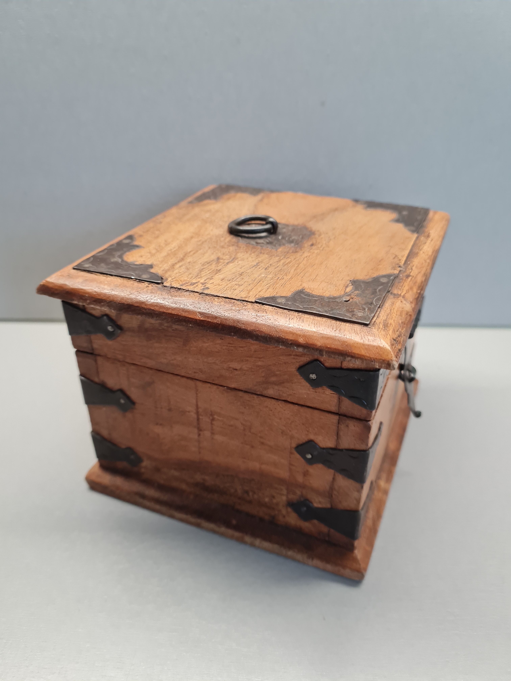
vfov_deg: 67.3
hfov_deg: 53.1
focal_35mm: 26
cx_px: 256
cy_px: 340
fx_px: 512
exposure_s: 1/100
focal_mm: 5.4
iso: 320
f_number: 1.8
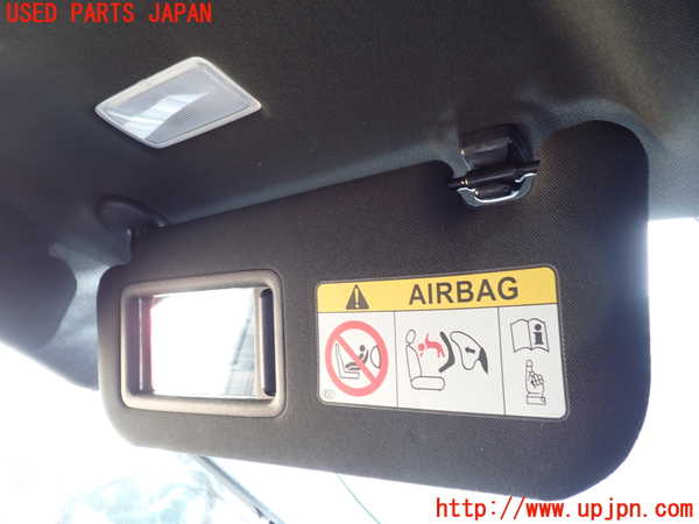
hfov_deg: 60.0
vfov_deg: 46.8
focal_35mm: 30
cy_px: 262
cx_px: 350
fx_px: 606
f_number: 2.3
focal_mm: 5.4
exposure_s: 1/30
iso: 200
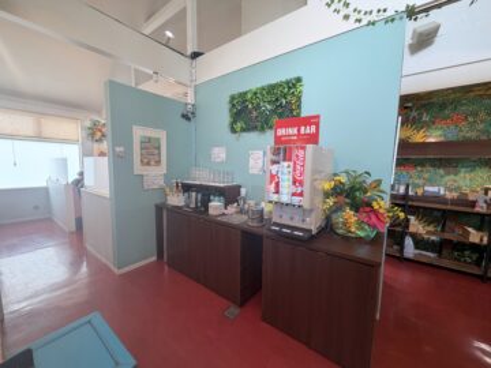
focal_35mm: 14
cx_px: 246
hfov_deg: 102.1
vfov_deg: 85.7
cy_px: 184
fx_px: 199
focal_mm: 2.22
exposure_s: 1/120
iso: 160
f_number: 2.2
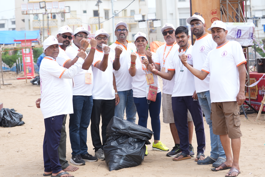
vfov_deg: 19.5
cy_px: 88
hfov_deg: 28.8
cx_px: 132
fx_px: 515
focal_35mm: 70
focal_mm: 70
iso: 200
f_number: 4
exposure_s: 1/1000
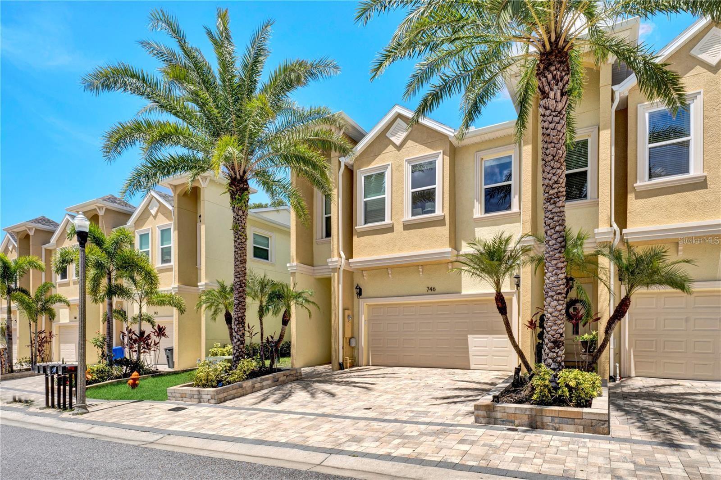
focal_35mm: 21
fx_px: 420
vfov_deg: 59.5
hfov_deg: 81.2
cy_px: 240
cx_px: 360
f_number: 16
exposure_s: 1/80
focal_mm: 14
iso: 100
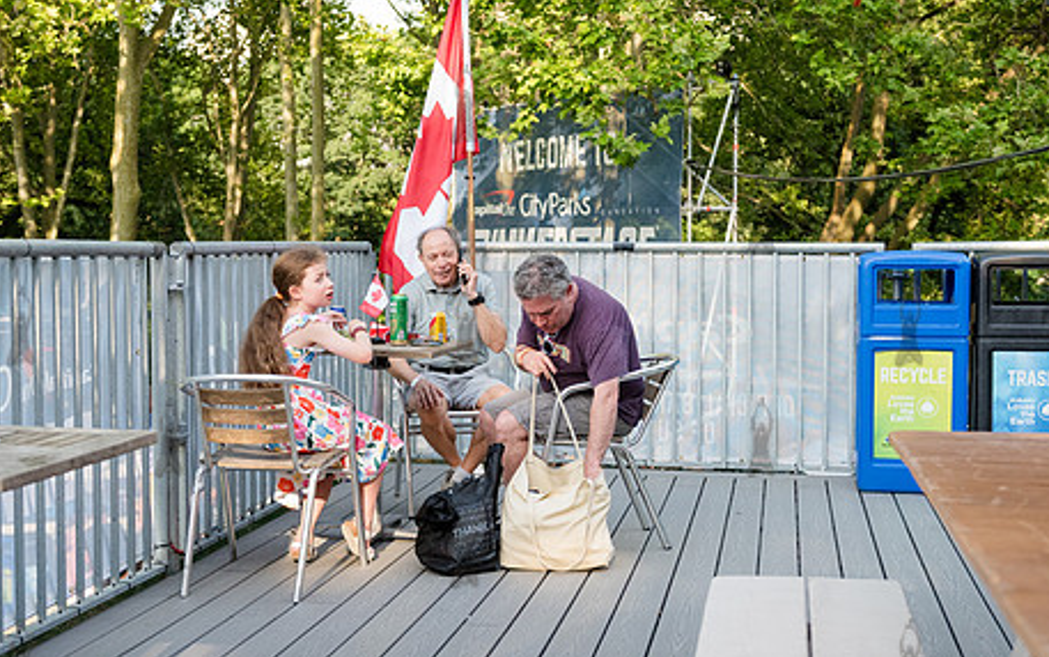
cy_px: 325
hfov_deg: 39.5
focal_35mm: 51
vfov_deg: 25.4
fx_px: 1459
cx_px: 464
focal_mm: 38
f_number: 3.2
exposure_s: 1/4000
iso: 2000
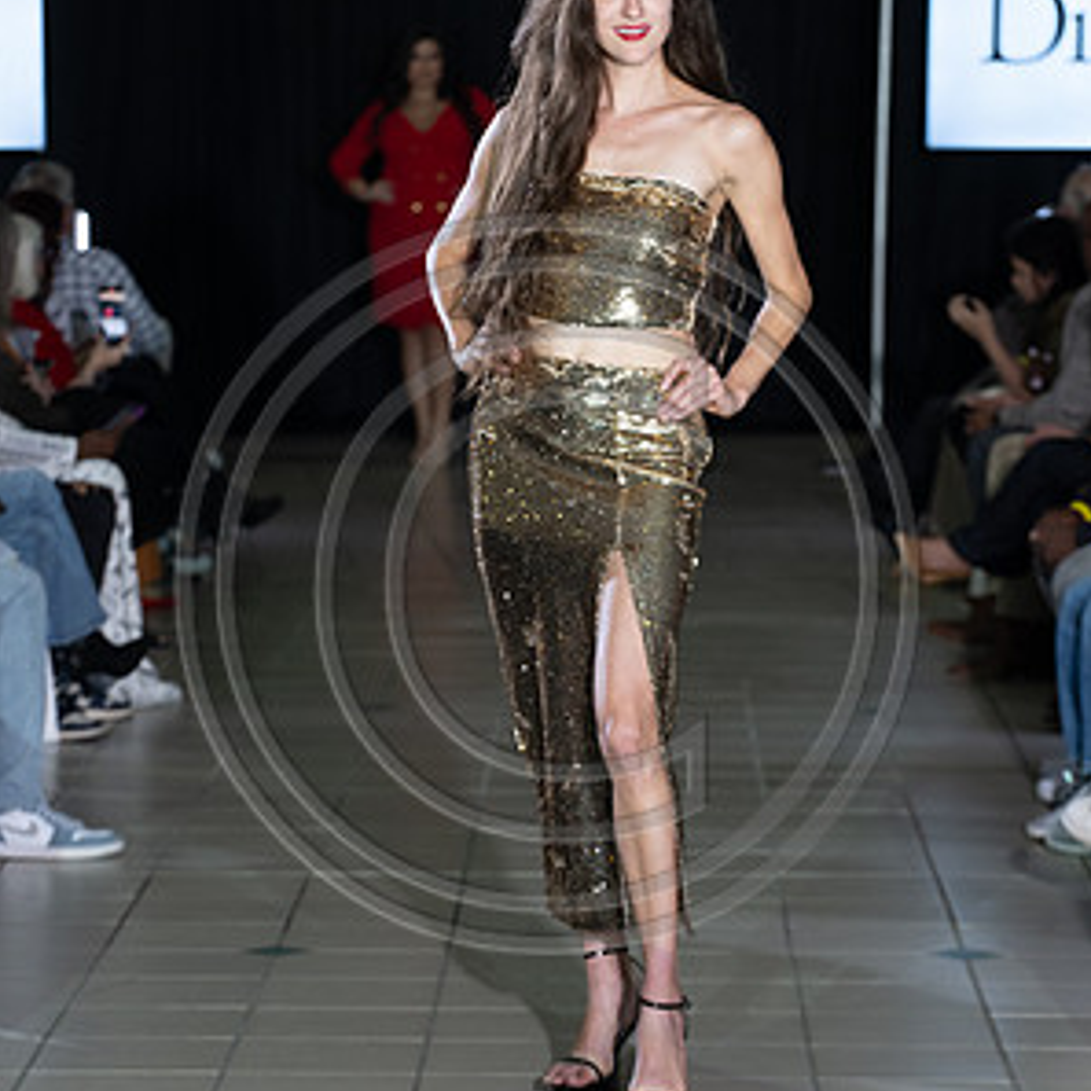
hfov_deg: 12.1
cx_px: 547
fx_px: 5135
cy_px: 580
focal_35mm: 144
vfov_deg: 12.1
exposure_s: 1/160
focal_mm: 112
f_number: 5
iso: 1250
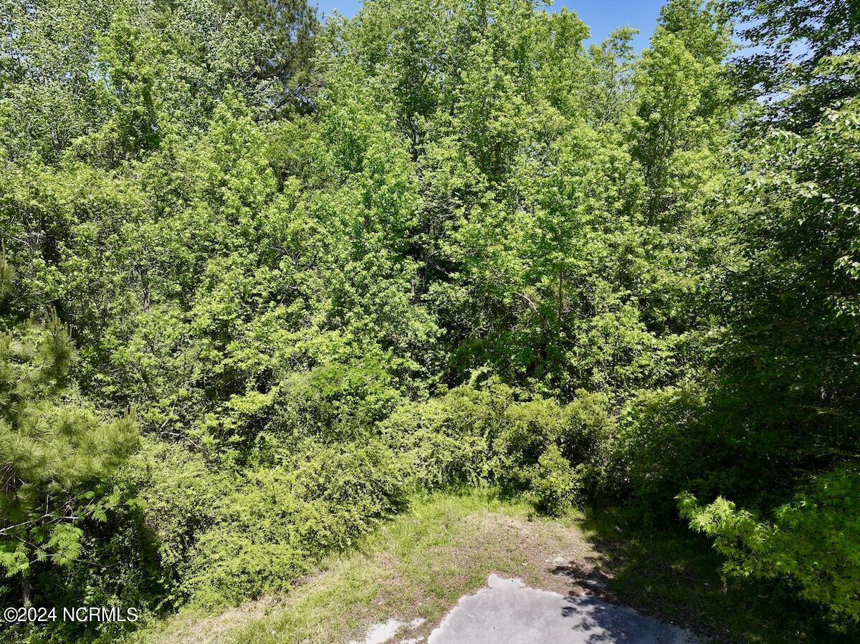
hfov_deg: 71.6
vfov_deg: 56.8
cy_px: 322
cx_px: 430
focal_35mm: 24
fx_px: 596
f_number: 2.8
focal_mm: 12.29
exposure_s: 1/120
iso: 100
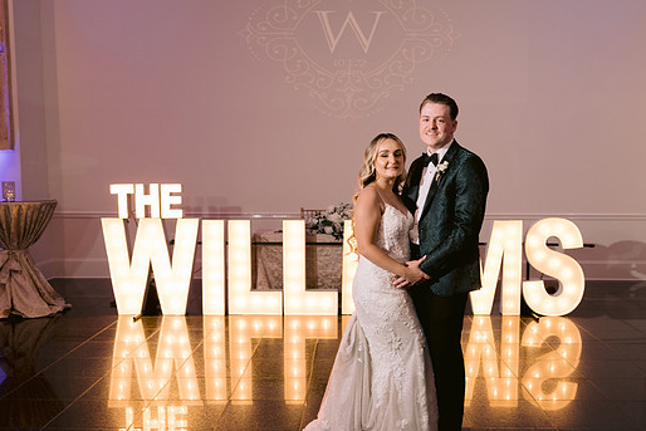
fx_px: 718
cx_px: 342
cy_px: 241
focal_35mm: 40
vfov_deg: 33.4
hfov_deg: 48.4
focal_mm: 35
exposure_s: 1/100
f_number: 3.2
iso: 640
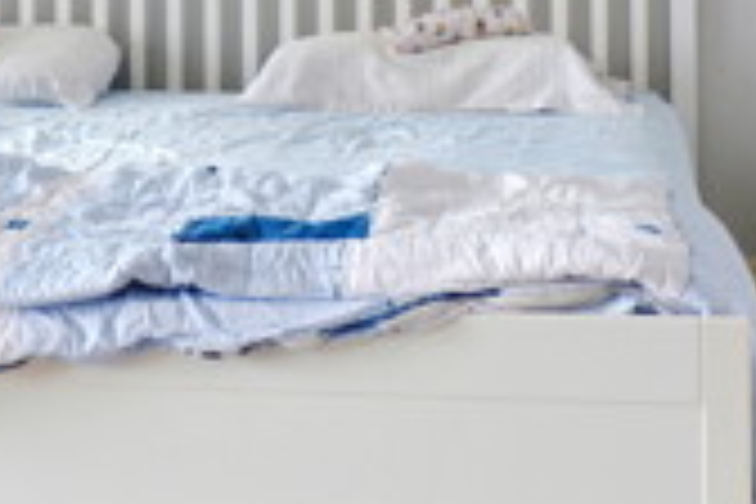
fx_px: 1953
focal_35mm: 93
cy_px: -184
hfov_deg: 21.9
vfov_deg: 14.0
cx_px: 274
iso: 200
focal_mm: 17.5
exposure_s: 1/140
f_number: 3.6
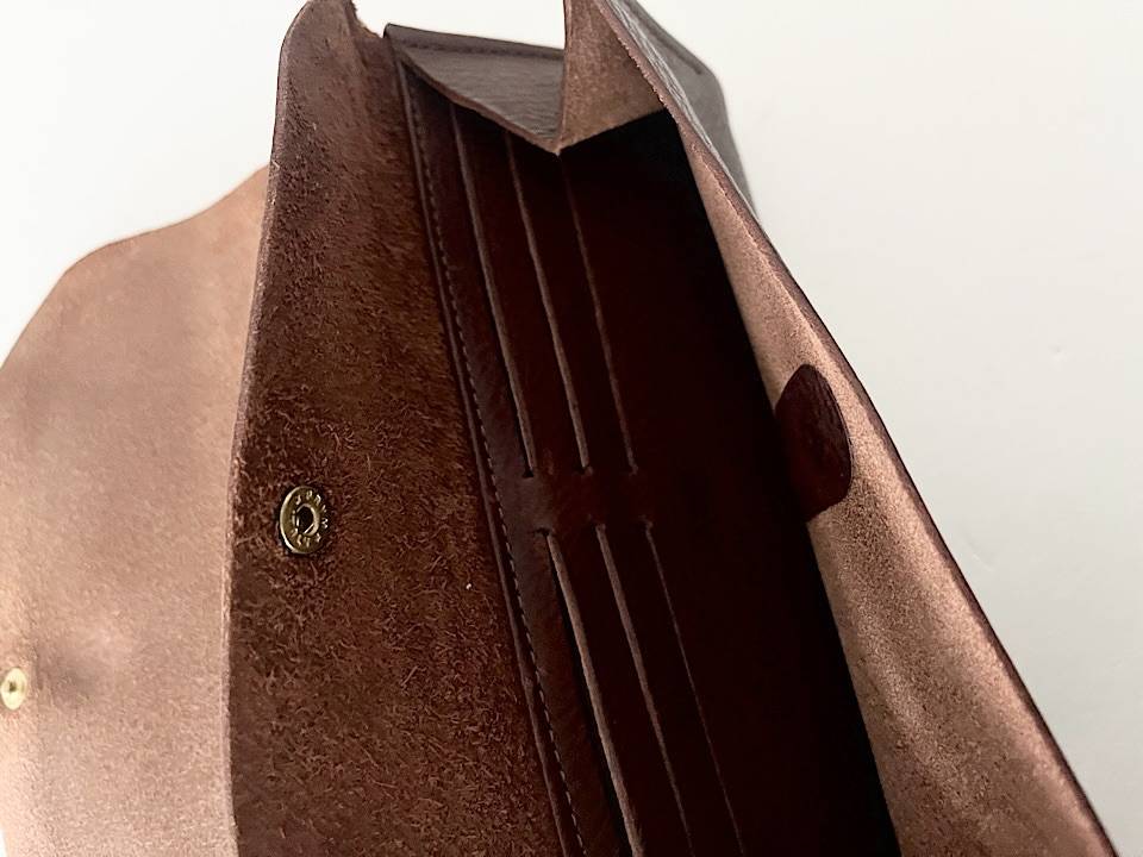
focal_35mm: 26
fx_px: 859
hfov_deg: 67.3
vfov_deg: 53.1
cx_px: 572
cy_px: 428
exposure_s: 1/30
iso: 800
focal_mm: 5.1
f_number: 1.6
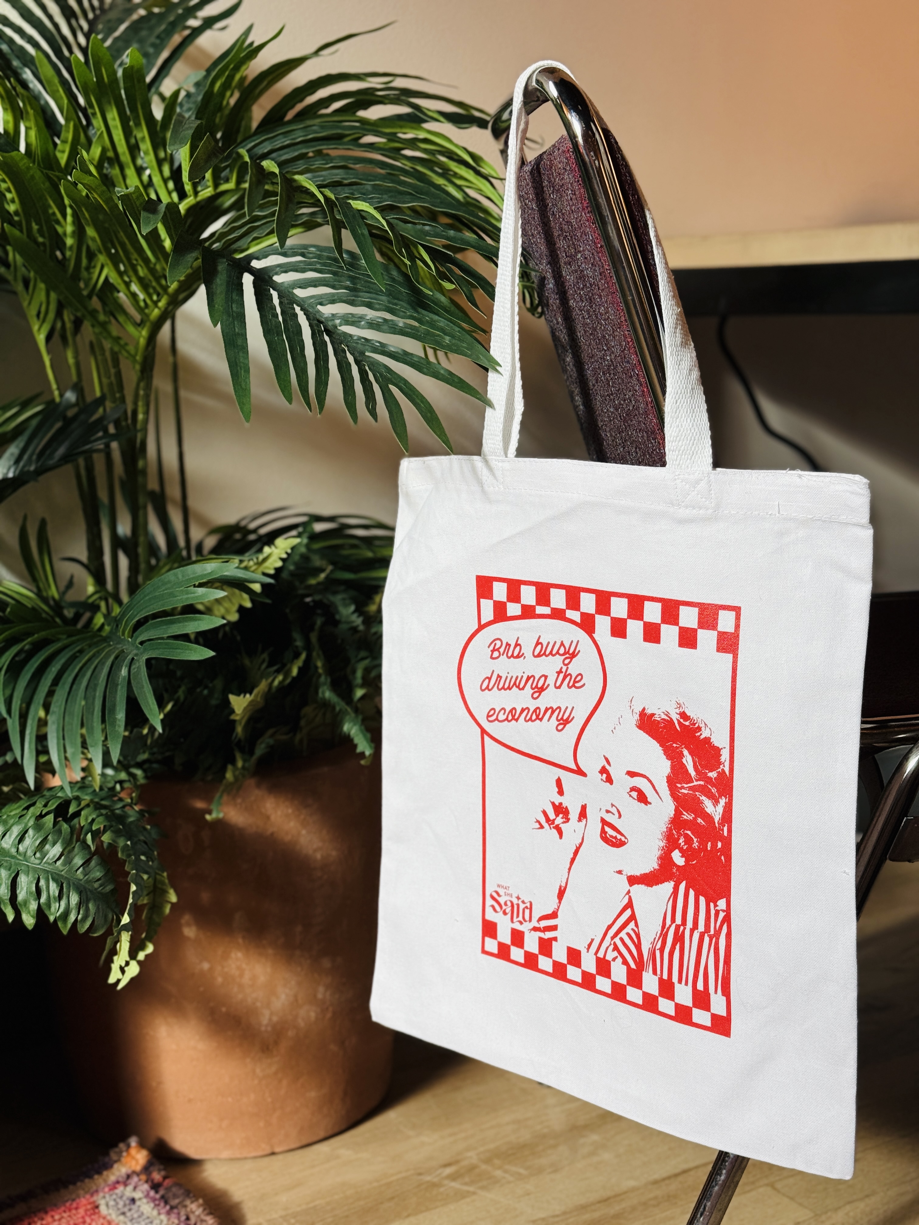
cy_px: 612
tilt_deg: -9.9
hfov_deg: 30.3
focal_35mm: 48
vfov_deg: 39.7
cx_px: 460
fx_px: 1699
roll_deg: +0.1
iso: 64
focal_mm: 6.76
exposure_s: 1/60
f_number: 1.78
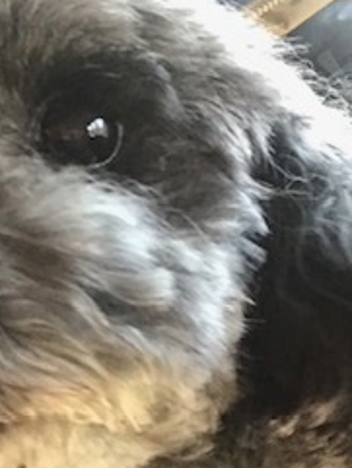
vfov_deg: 23.0
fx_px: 1151
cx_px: 64
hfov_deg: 17.2
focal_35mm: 85
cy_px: 291
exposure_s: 1/30
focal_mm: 2.87
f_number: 2.2
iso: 200
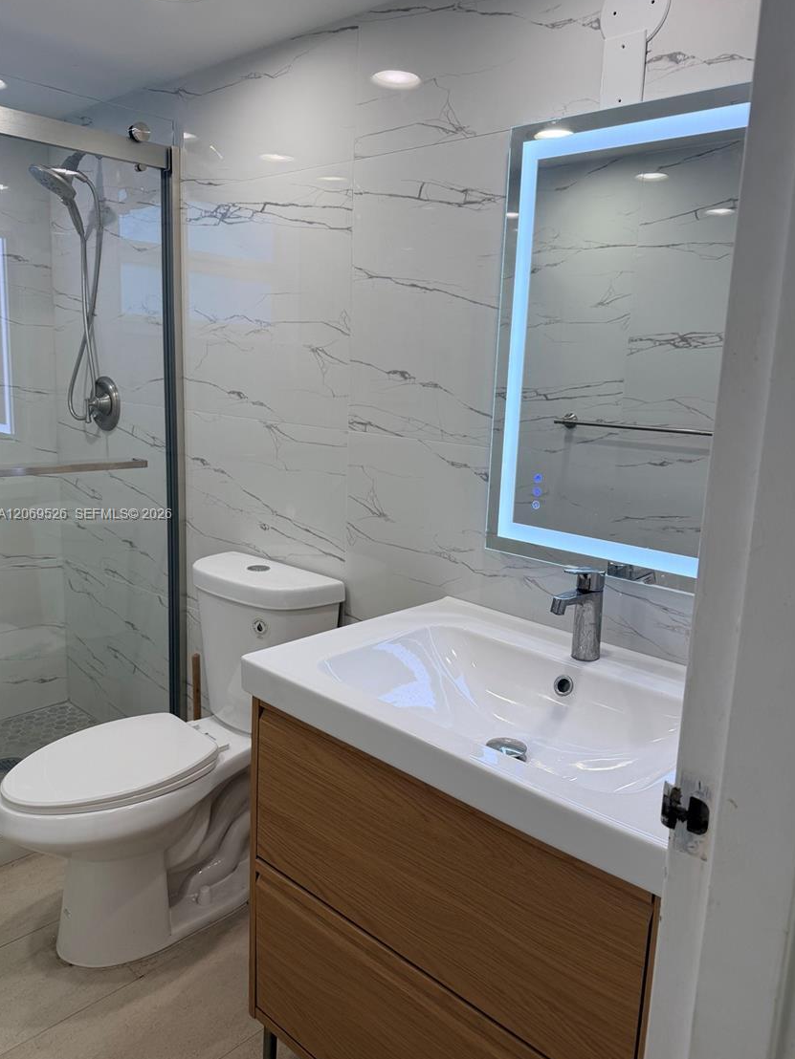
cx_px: 426
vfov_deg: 67.3
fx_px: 796
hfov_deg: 53.0
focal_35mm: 26
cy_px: 515
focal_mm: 6.76
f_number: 1.78
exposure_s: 1/184
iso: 100
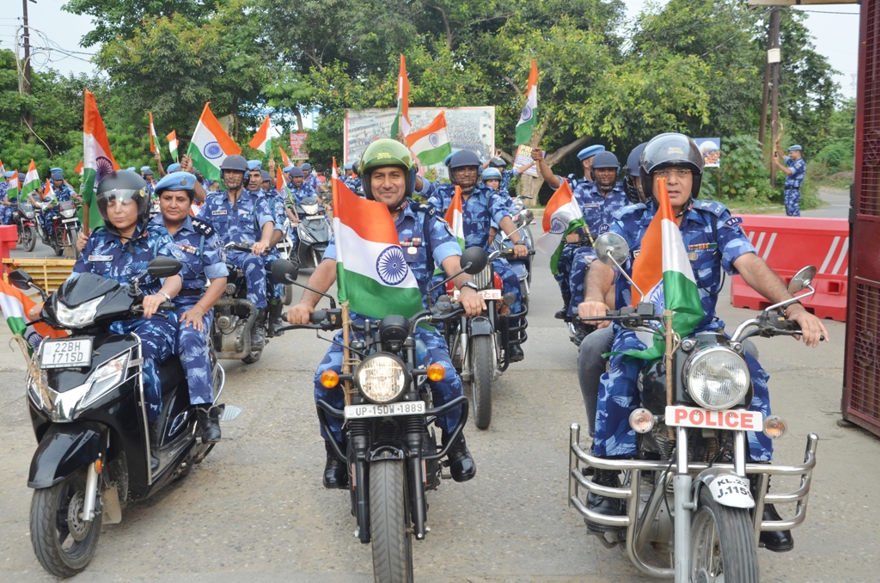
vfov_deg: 18.8
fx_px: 1756
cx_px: 440
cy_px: 292
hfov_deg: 28.1
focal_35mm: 72
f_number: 9
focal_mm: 48
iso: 640
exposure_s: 1/320
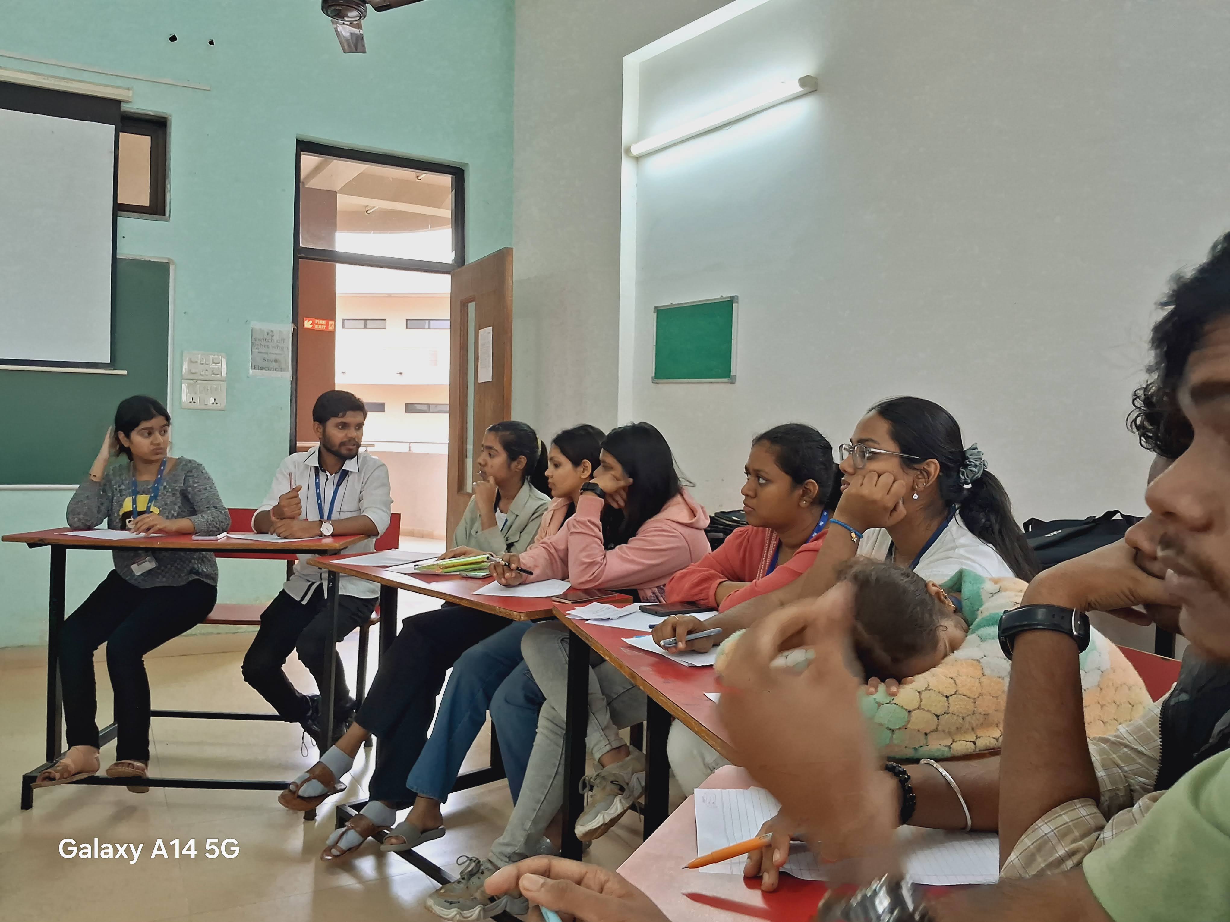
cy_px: 461
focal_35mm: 26
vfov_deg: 53.1
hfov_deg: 67.3
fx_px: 924
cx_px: 615
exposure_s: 1/50
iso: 320
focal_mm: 3.98
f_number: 1.8
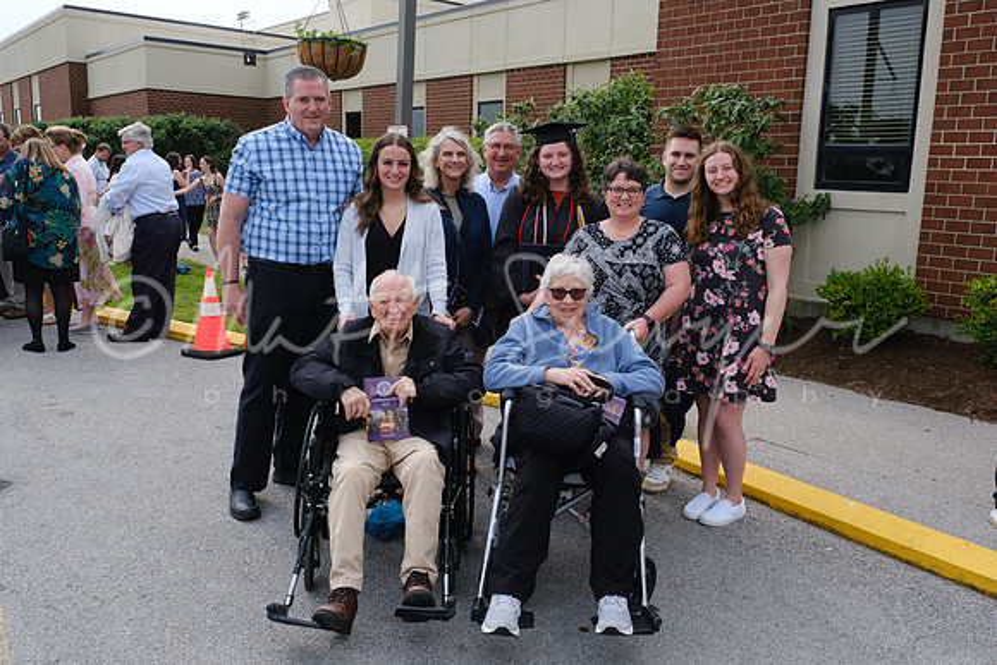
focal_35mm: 29
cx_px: 498
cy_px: 332
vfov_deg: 45.0
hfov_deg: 63.6
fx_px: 803
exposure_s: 1/250
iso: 400
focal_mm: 19.4
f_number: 11
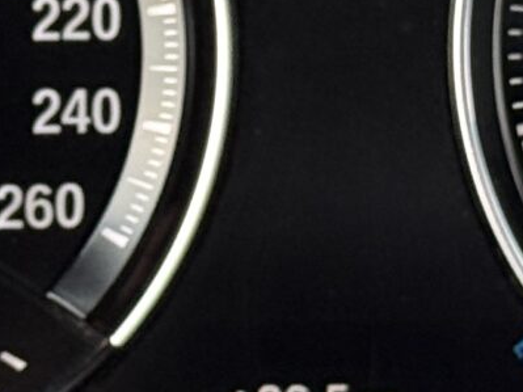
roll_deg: +0.0
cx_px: 324
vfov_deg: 4.8
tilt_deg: -20.4
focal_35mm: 308
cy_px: 67
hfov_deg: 6.4
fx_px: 4652
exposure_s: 1/50
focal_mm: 6.76
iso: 200
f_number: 1.78
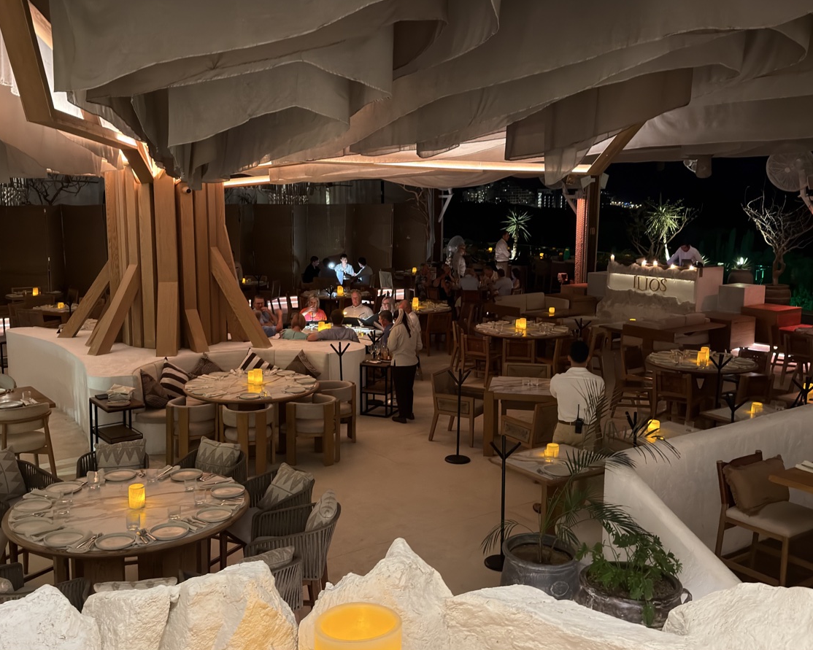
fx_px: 890
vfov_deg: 40.1
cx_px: 377
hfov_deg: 49.0
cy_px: 322
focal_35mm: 37
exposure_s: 1/24
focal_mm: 6.76
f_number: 1.78
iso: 800
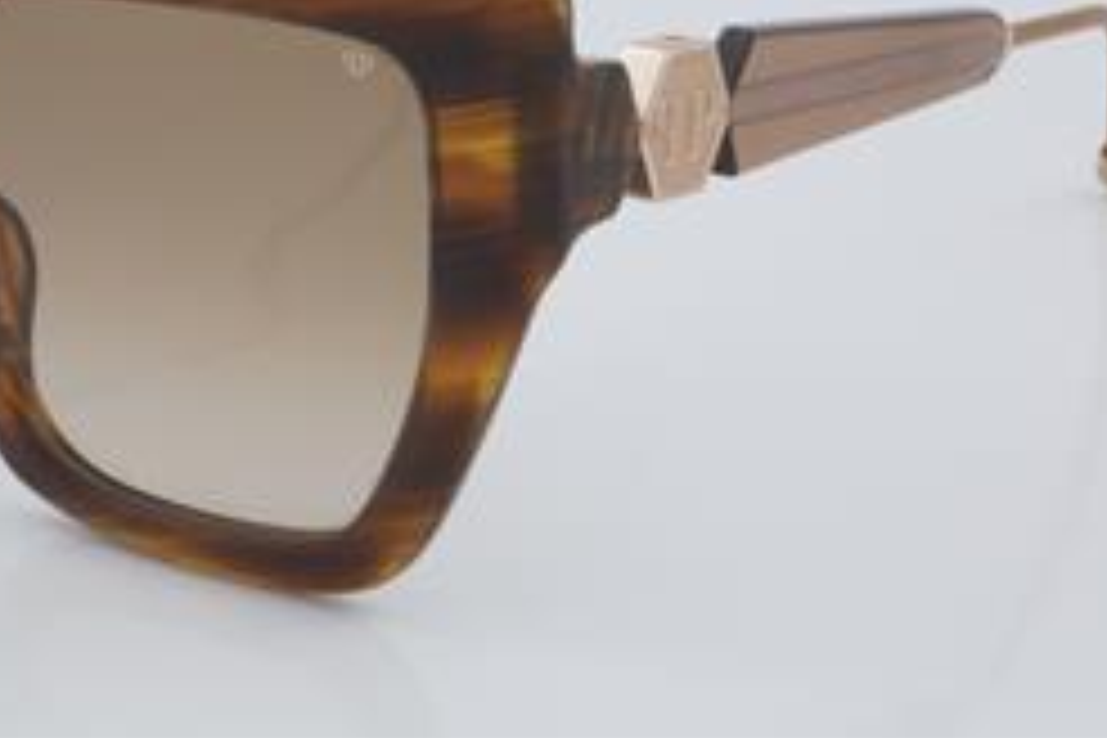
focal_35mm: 122
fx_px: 3751
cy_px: 148
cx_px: 270
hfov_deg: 16.7
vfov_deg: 11.2
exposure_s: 1/3
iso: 100
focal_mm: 50
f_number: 32
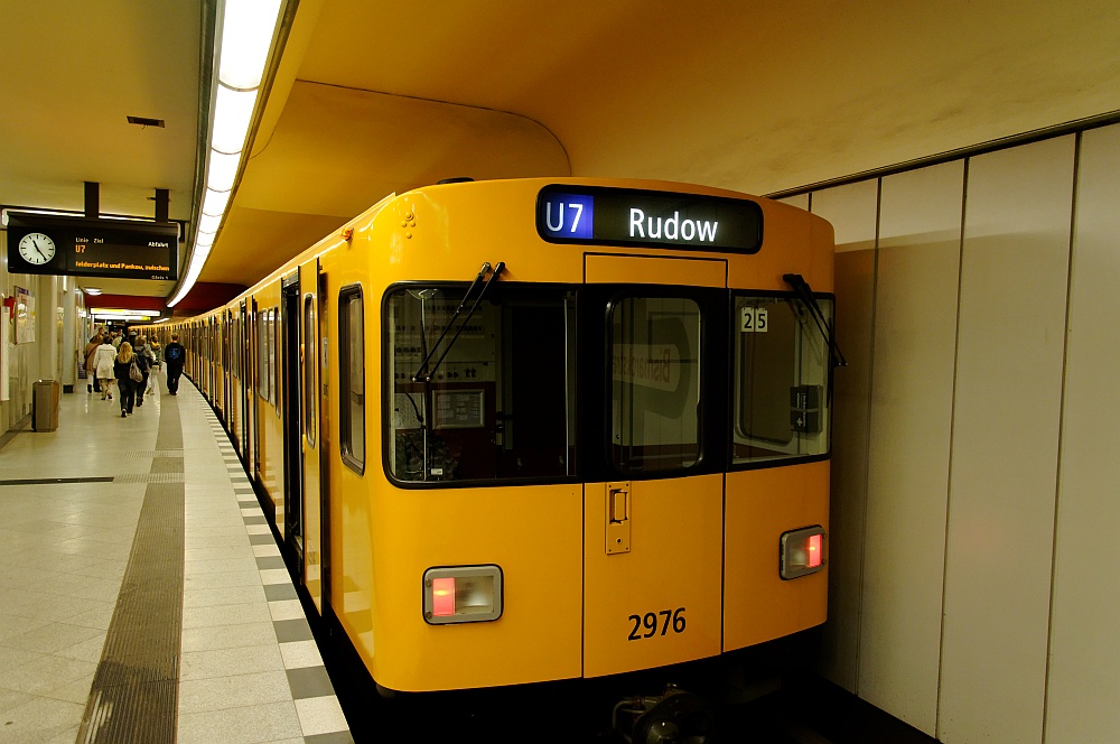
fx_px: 839
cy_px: 372
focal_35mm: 27
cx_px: 560
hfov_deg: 67.4
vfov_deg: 47.8
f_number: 3.5
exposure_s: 1/60
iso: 800
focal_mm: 18
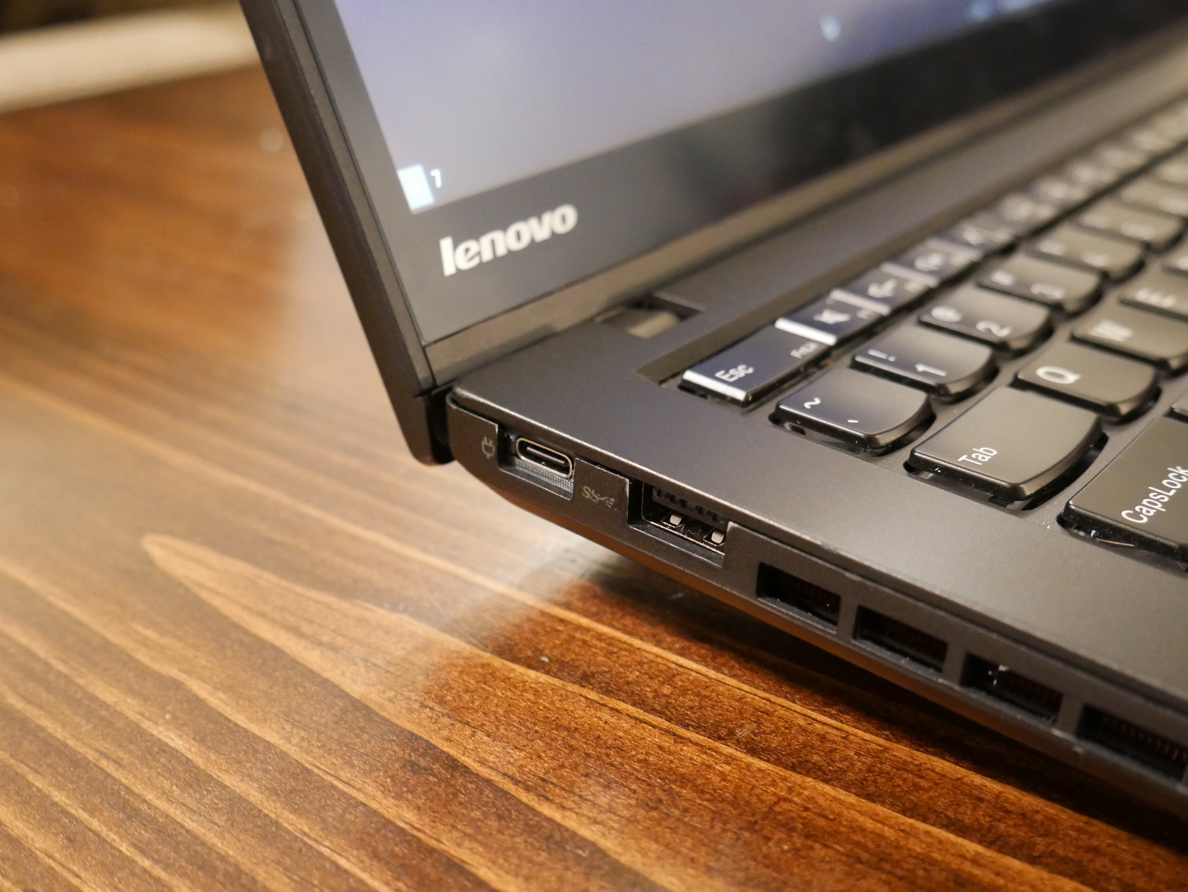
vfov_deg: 36.0
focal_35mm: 40
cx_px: 585
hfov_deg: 46.8
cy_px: 466
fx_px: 1374
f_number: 4
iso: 3200
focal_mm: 18
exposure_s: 1/8
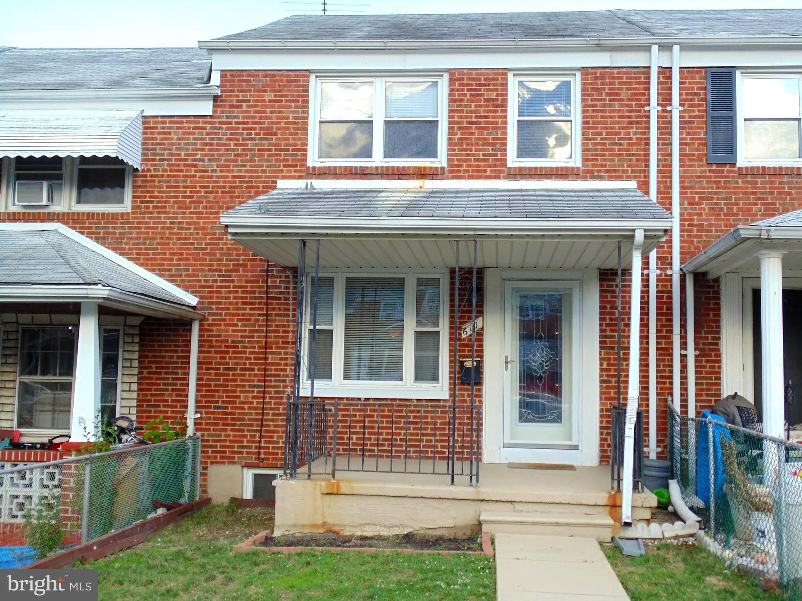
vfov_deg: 35.1
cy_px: 300
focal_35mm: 41
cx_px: 401
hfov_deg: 45.8
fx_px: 950
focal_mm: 7.4
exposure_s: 1/100
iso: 80
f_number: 3.6
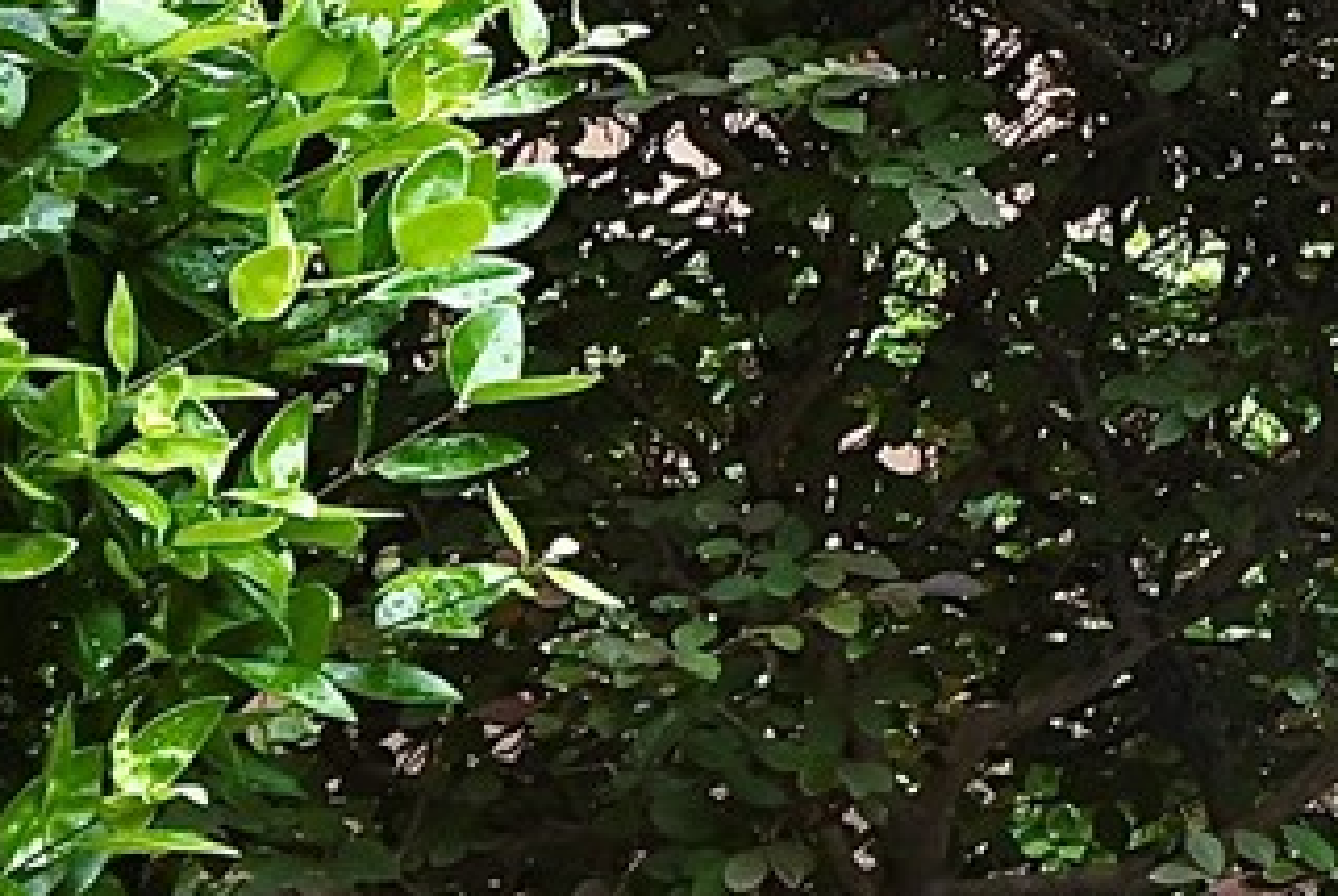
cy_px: -925
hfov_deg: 11.6
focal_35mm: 108
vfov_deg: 11.4
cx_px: 3910
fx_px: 4019
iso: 200
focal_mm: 16
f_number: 14
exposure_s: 1/15
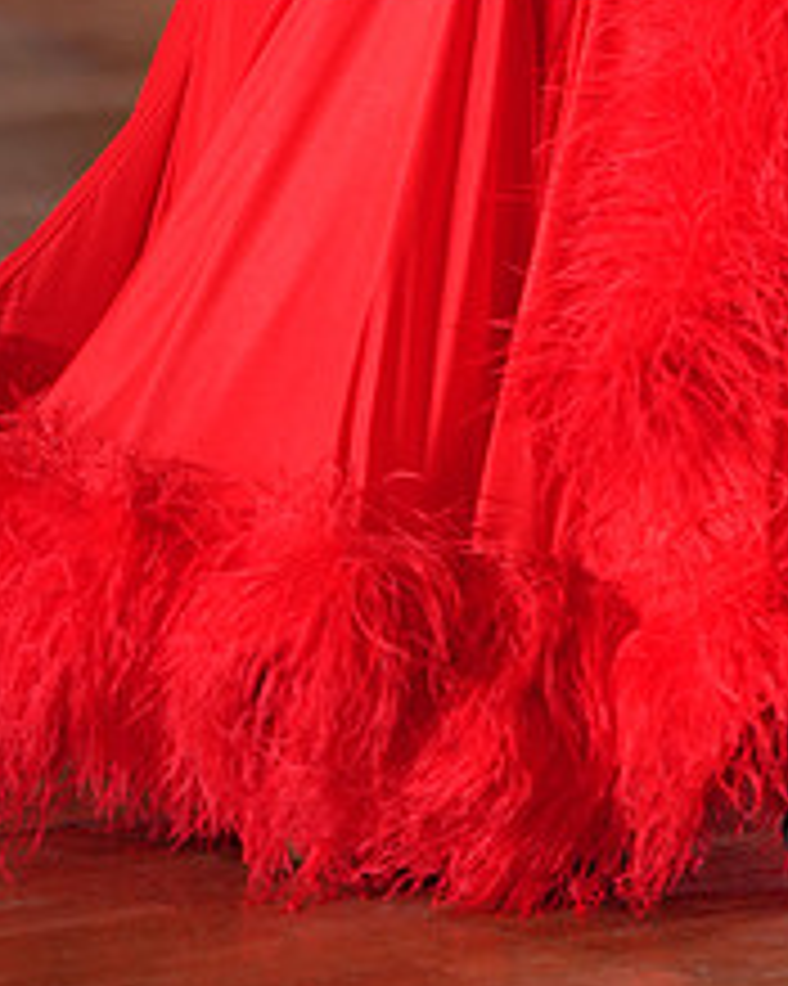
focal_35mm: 356
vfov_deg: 5.4
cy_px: -167
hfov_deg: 4.3
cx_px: 826
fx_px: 10385
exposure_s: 1/500
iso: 1000
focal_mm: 143
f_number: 2.8
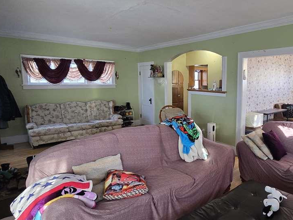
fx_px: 195
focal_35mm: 23
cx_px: 203
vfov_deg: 58.9
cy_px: 110
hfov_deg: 71.0
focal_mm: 2.2
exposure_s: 1/60
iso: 160
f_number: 2.2
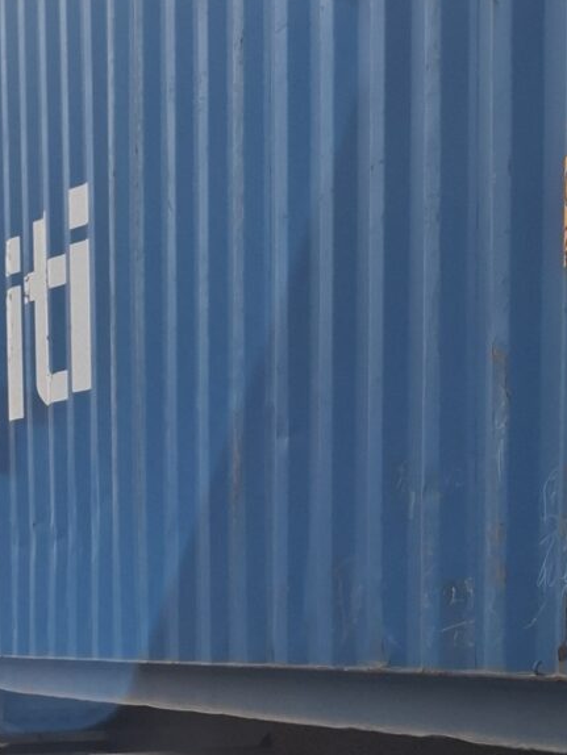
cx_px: -157
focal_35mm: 82
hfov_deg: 17.0
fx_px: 1790
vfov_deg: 22.4
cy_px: 850
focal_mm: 5.54
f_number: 1.8
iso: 50
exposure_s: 1/148
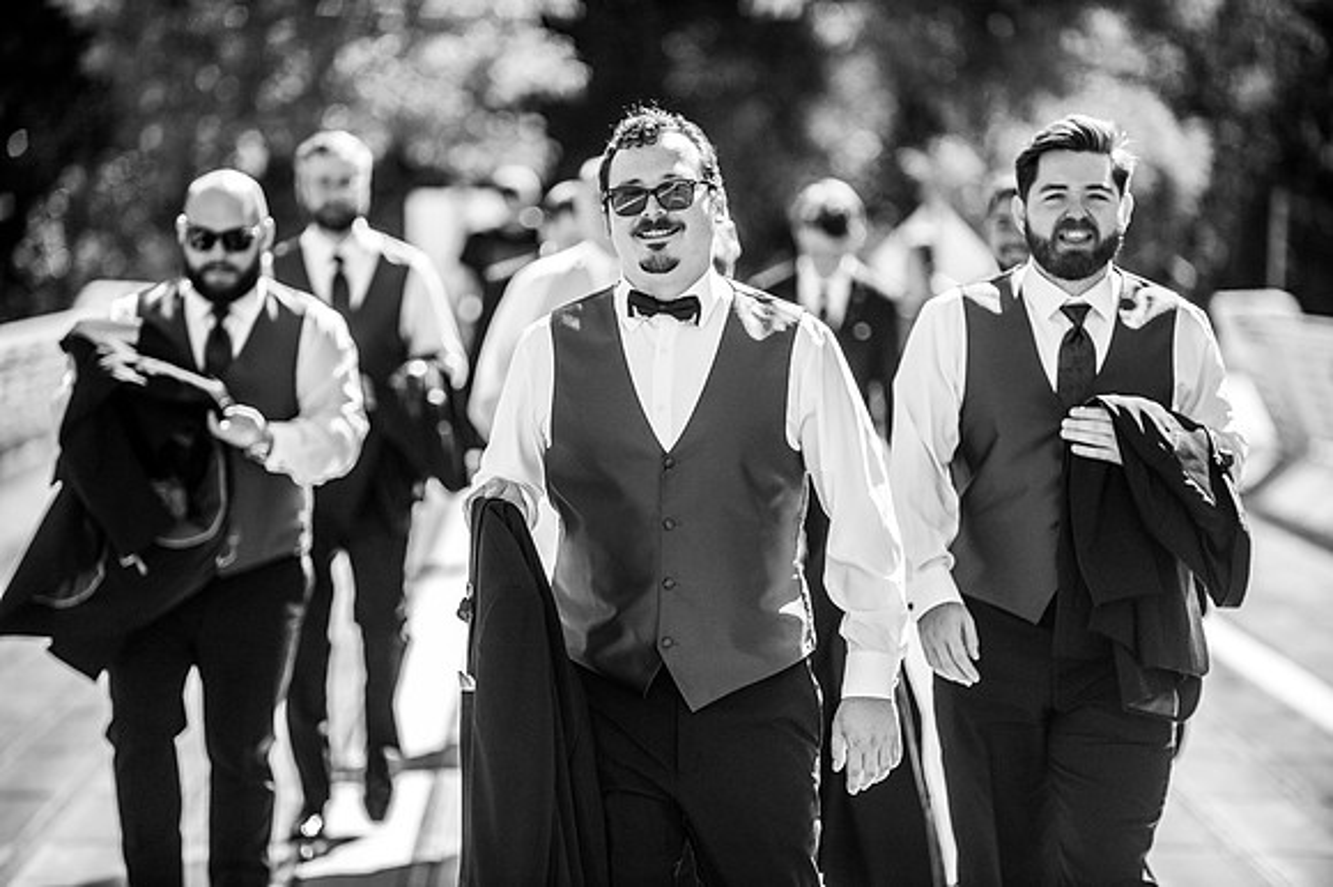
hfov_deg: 12.1
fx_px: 6291
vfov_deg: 8.1
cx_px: 666
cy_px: 444
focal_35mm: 170
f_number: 2.8
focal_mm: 170
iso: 2000
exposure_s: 1/8000
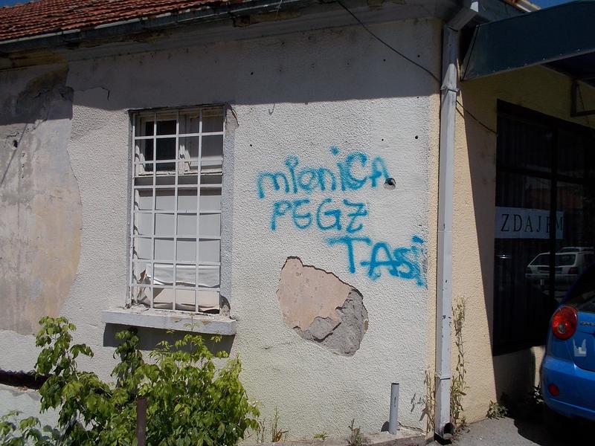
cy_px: 223
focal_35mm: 29
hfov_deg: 61.7
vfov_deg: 48.2
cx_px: 298
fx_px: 498
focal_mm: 4.1
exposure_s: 1/1600
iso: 80
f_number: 3.3
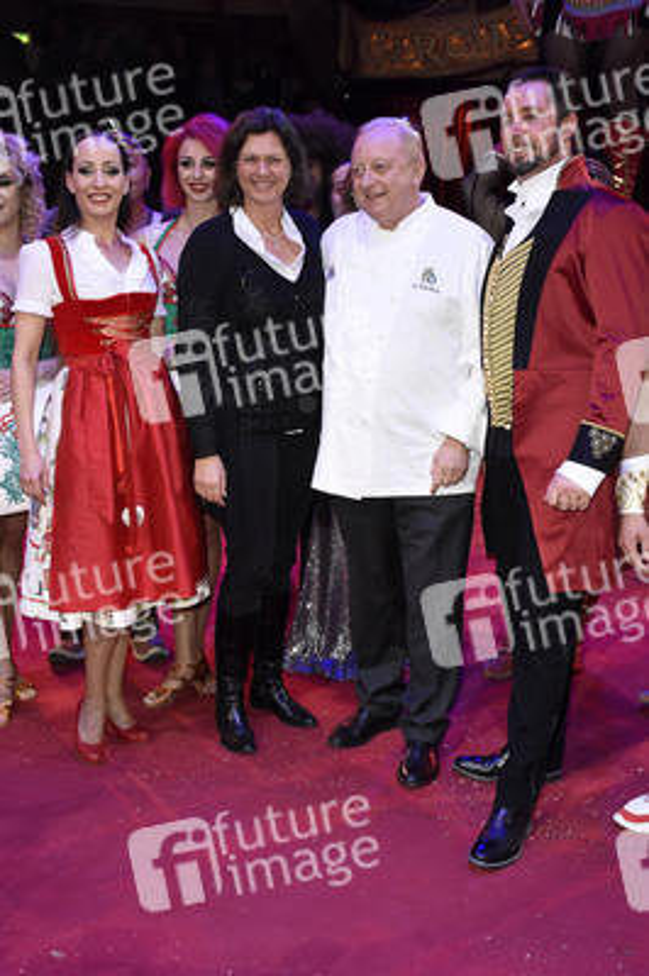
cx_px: 324
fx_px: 1097
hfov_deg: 33.0
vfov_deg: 48.0
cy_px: 488
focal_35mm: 40
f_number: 6.3
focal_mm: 27
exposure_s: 1/160
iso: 1600
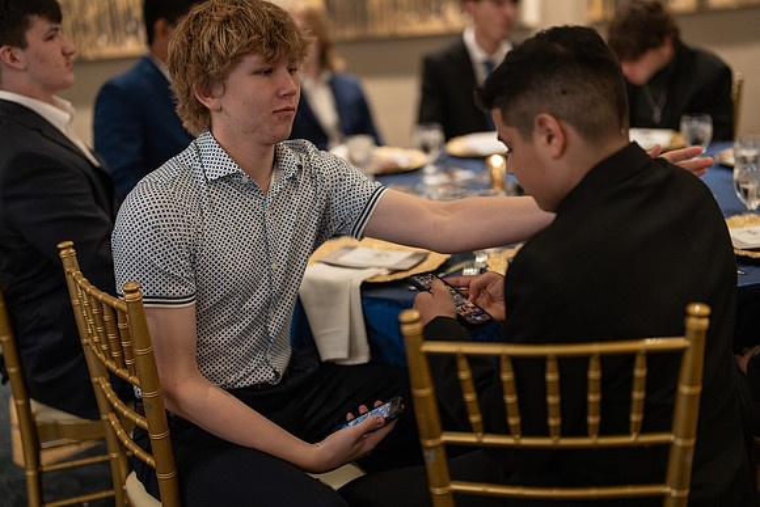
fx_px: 1056
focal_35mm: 50
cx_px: 380
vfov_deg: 27.0
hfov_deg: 39.6
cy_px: 254
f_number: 1.2
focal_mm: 50
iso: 1250
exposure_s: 1/320
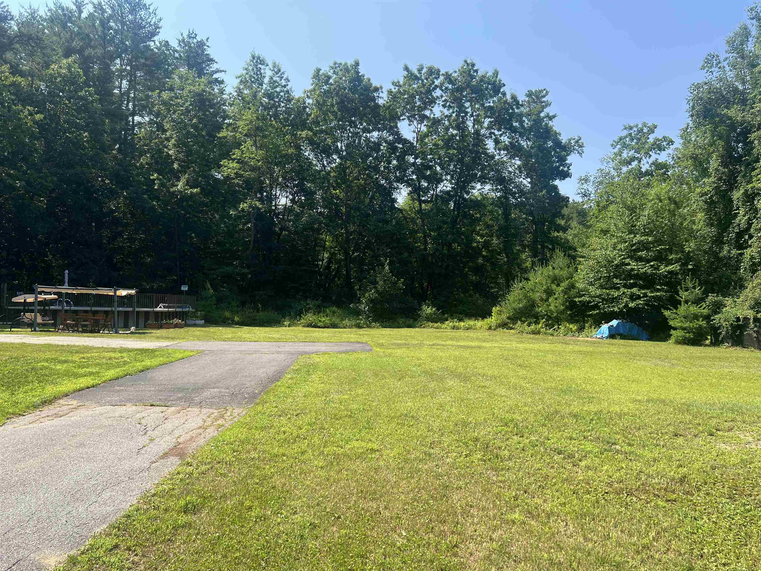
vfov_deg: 53.1
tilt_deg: +0.5
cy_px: 286
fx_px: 572
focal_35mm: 26
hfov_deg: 67.3
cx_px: 380
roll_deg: -1.0
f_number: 1.5
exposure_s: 1/2123
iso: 50
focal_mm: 5.7
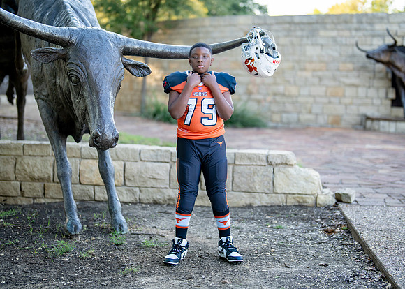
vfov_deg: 22.0
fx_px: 744
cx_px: 202
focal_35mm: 65
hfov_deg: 30.5
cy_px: 130
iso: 200
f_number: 1.2
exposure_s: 1/1000
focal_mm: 50
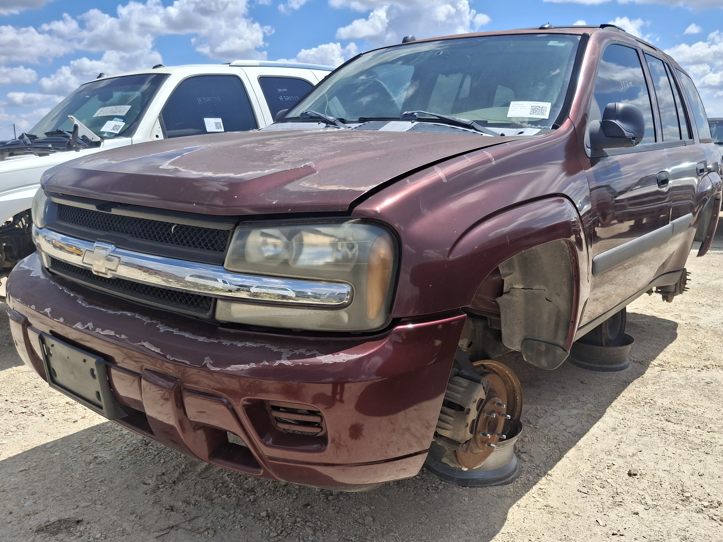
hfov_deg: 63.4
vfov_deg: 49.7
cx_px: 384
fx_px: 585
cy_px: 260
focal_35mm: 28
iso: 32
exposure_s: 1/2786
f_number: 1.8
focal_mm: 4.69
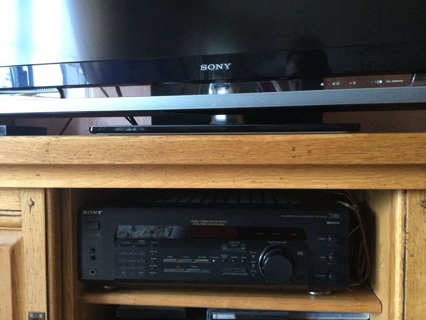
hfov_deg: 58.4
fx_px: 381
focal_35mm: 31
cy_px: 160
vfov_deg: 45.4
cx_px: 213
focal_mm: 3.3
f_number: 2.4
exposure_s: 1/17
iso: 250
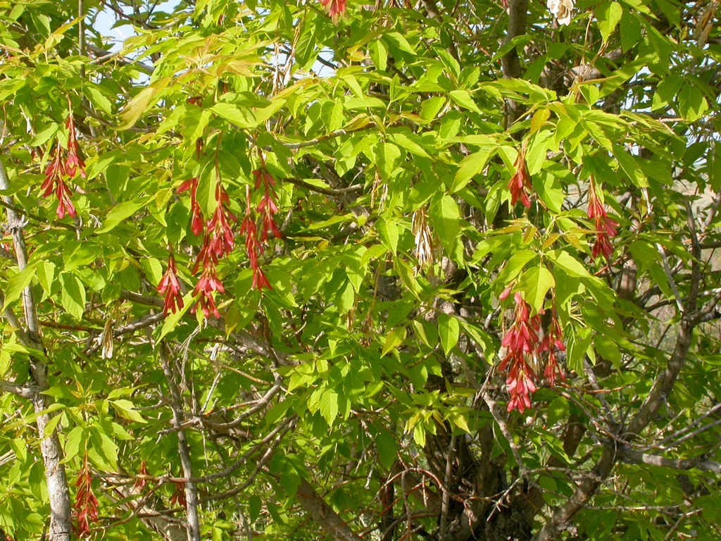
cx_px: 360
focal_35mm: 78
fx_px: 1625
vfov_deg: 18.9
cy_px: 270
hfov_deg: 25.0
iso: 100
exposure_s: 1/194
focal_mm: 16.2
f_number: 7
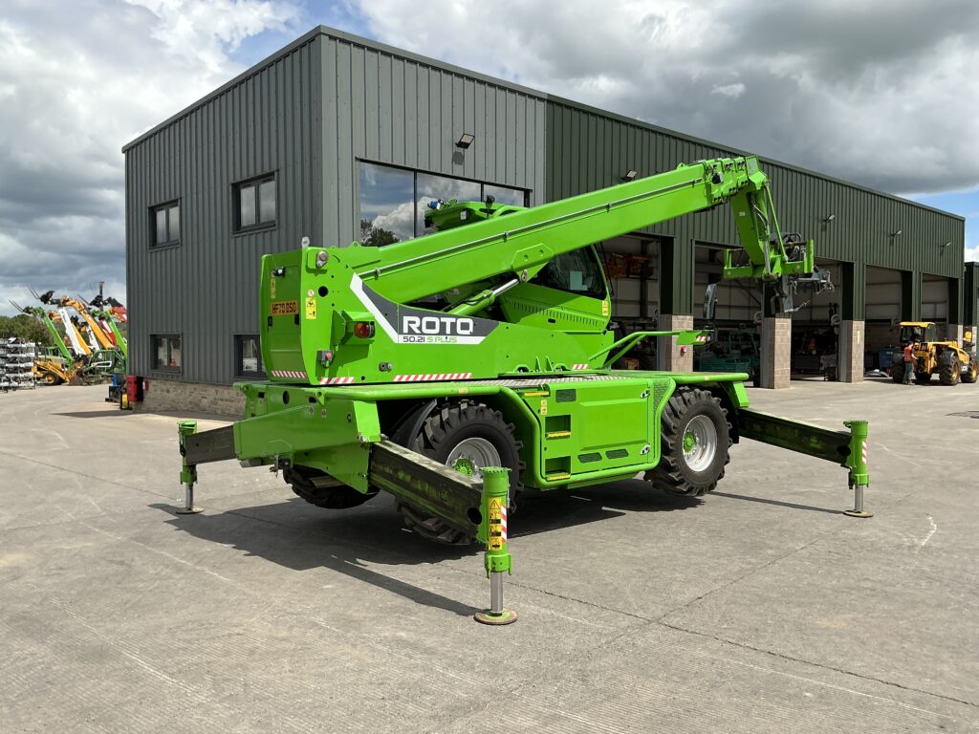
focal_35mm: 28
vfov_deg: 49.7
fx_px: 792
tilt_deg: -2.3
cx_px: 490
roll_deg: -0.8
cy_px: 367
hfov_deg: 63.4
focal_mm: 3
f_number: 1.8
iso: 25
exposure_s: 1/2427
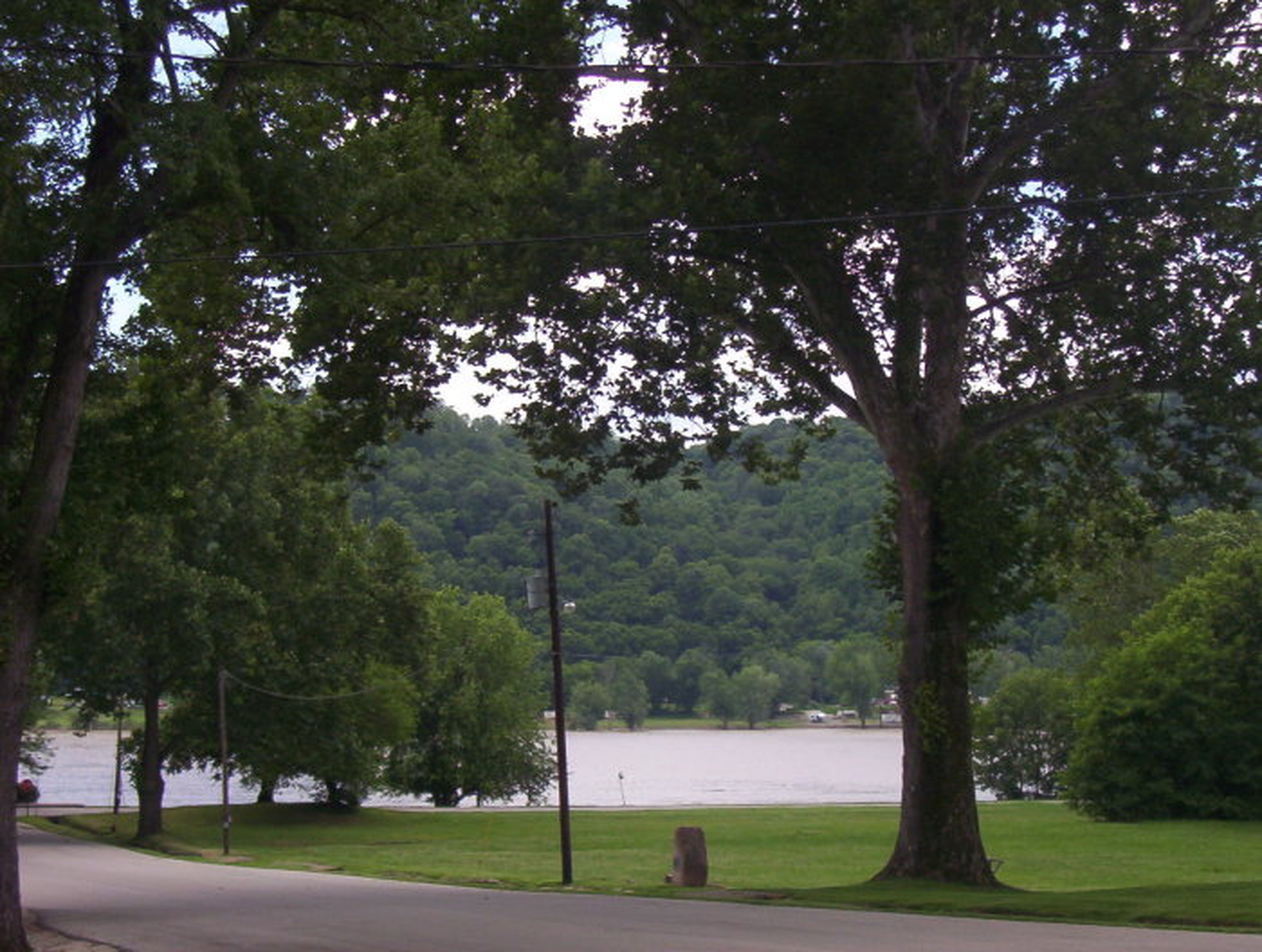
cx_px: 631
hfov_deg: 30.2
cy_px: 476
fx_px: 2338
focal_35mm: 64
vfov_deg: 23.0
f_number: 3.54
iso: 100
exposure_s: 1/654
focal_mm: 9.98
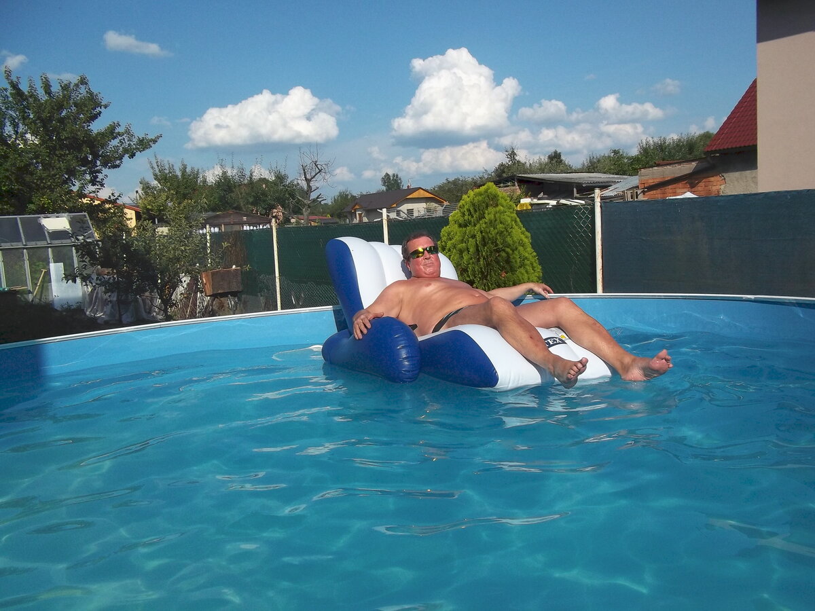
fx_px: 753
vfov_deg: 44.2
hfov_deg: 56.8
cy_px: 306
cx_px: 408
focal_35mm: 32
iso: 80
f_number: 5.5
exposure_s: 1/800
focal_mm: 5.7
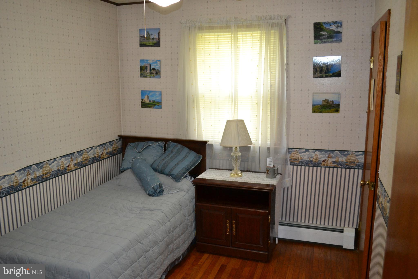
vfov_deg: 43.6
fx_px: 348
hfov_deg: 61.9
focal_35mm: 30
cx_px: 209
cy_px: 140
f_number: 3.8
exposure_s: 1/60
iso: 1100
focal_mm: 20
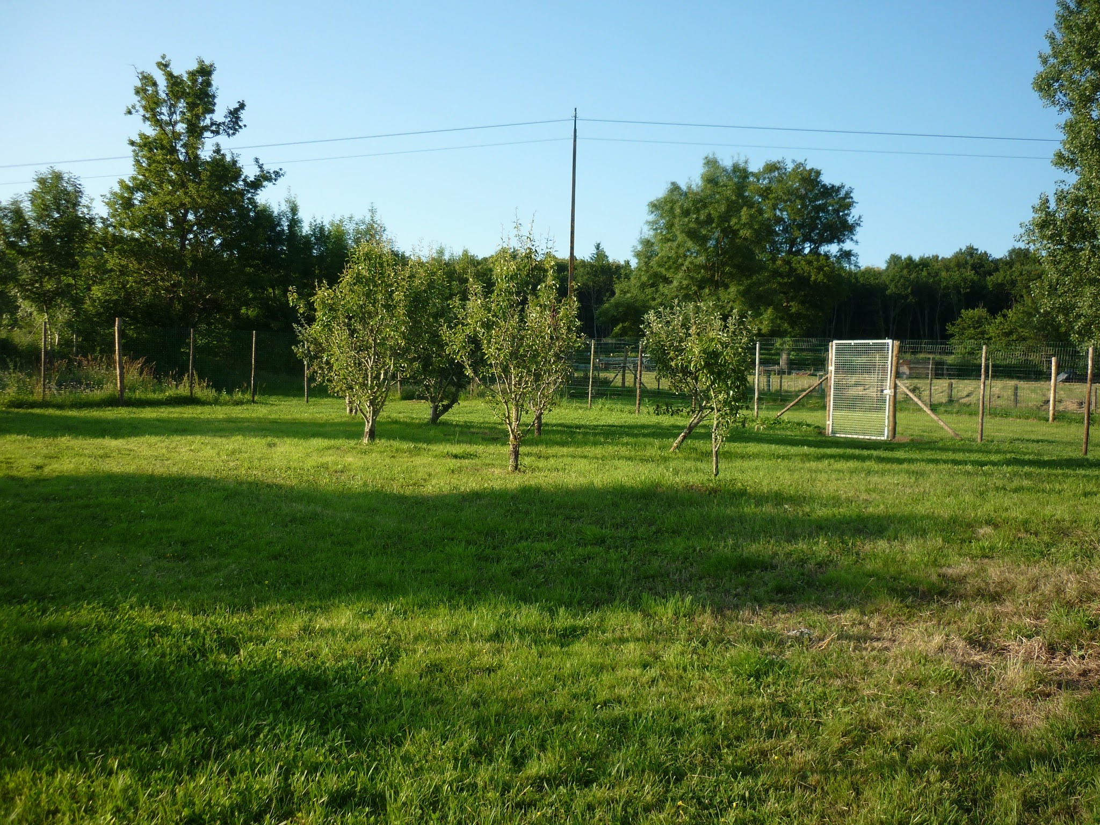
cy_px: 412
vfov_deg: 42.9
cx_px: 550
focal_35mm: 33
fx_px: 1049
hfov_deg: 55.4
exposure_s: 1/500
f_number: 2.8
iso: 80
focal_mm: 5.5
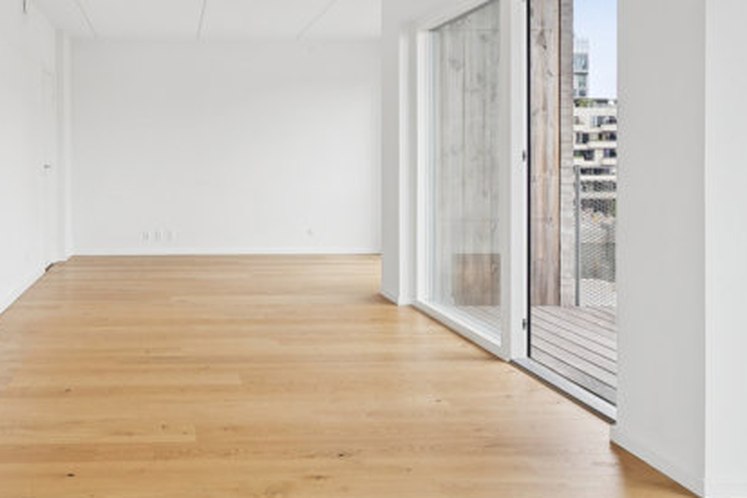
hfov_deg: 57.1
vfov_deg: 41.7
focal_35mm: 31
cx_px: 181
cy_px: 164
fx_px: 643
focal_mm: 16
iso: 400
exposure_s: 1/125
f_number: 7.1
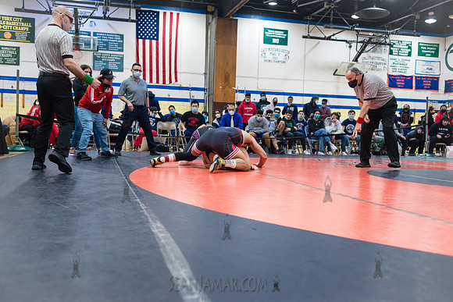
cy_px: 151
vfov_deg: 37.9
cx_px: 226
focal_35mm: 35
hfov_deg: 54.4
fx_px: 440
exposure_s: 1/400
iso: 4000
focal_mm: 35
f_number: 3.5
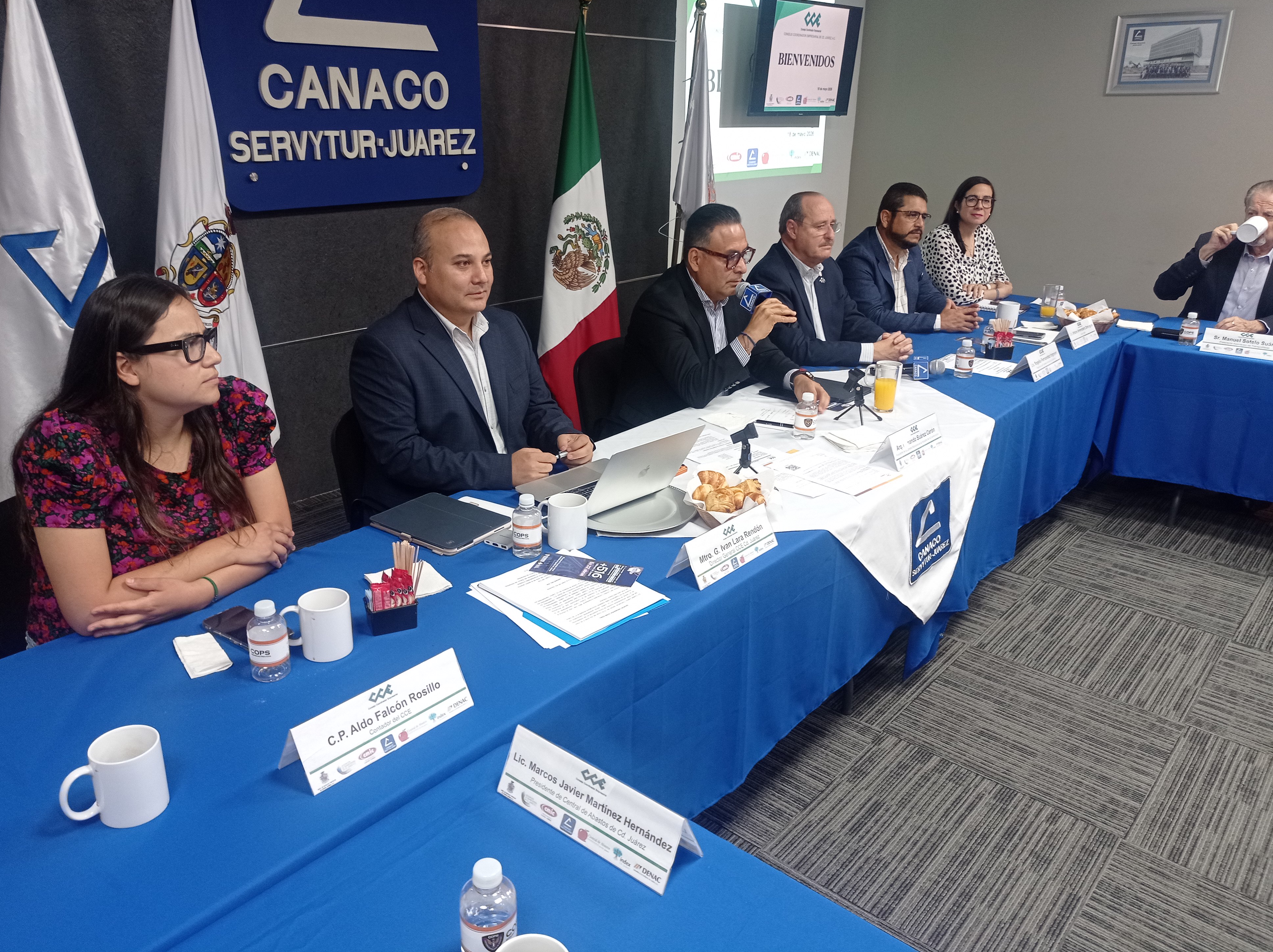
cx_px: 616
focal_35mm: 29
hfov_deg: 61.7
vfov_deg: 48.1
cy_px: 460
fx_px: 1065
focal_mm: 4.7
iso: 182
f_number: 1.79
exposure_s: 1/40
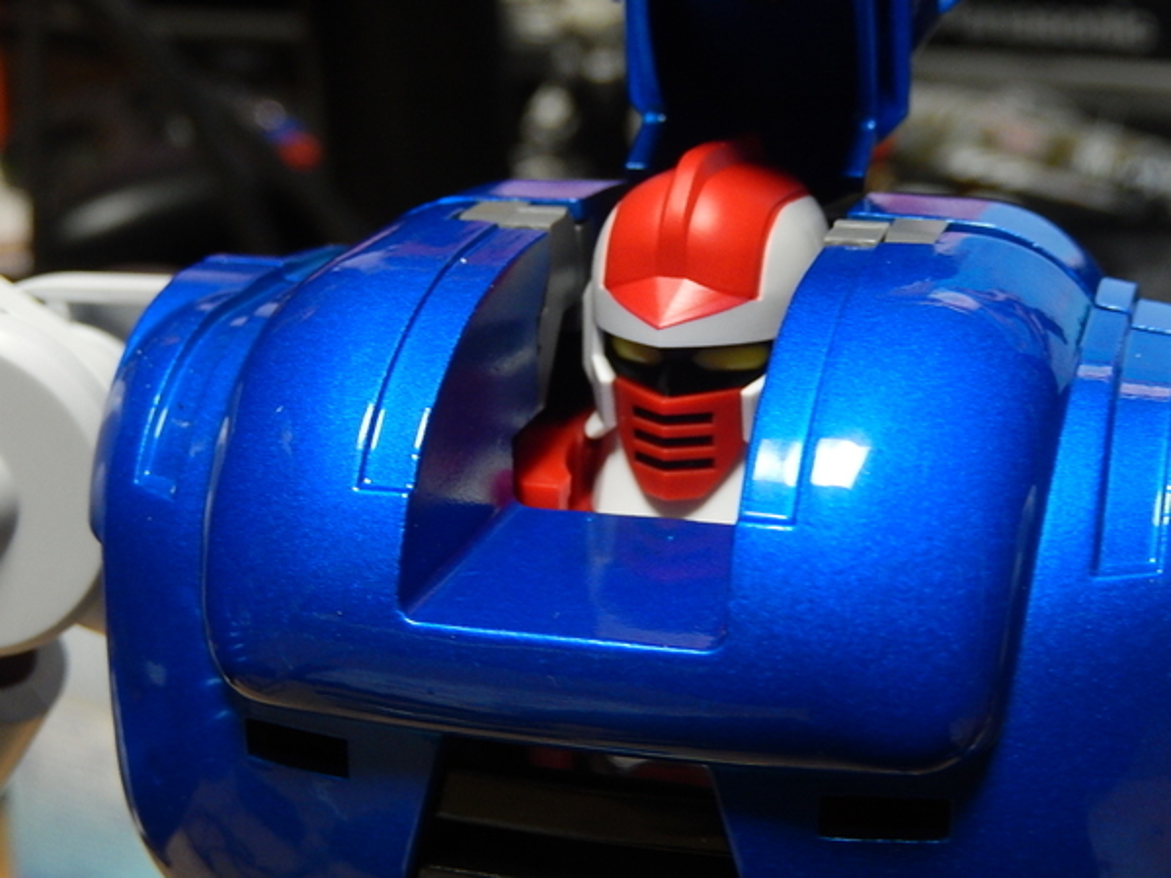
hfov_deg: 29.0
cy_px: 439
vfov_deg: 21.9
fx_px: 2266
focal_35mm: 67
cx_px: 586
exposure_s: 1/13
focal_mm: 12
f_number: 4.8
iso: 400
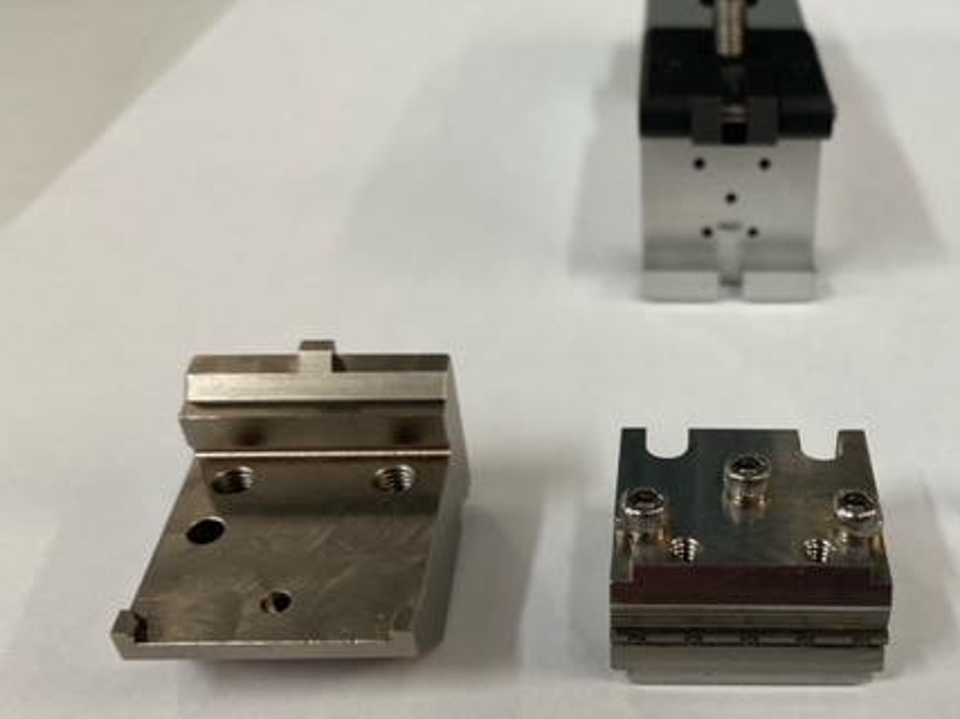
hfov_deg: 46.2
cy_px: 449
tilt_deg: -36.4
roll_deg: -1.6
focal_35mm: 39
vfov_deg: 36.6
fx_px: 1081
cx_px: 717
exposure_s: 1/60
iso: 64
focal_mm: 4.25
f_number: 1.8
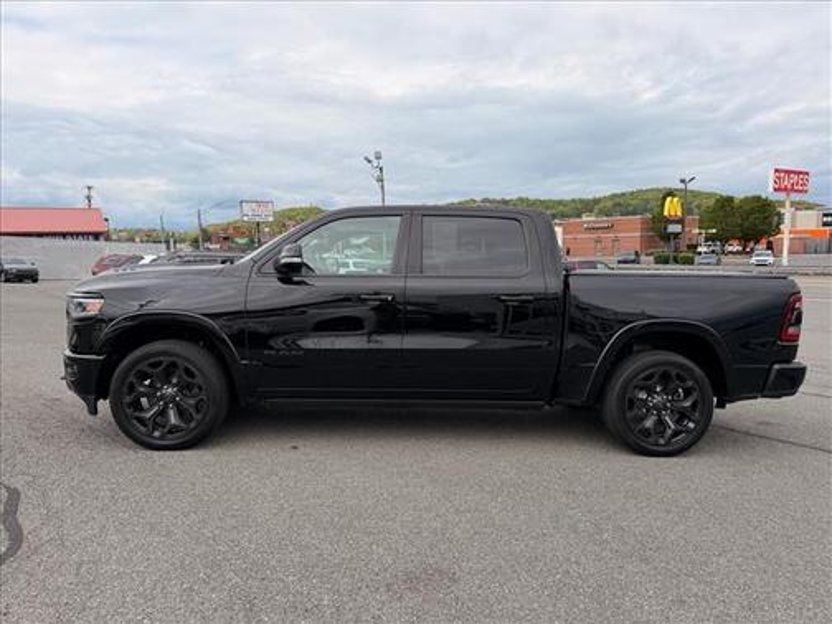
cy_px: 312
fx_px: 577
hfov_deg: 71.6
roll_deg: +2.0
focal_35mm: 24
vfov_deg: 56.8
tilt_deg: -0.1
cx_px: 416
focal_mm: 6.76
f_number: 1.78
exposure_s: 1/4405
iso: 80
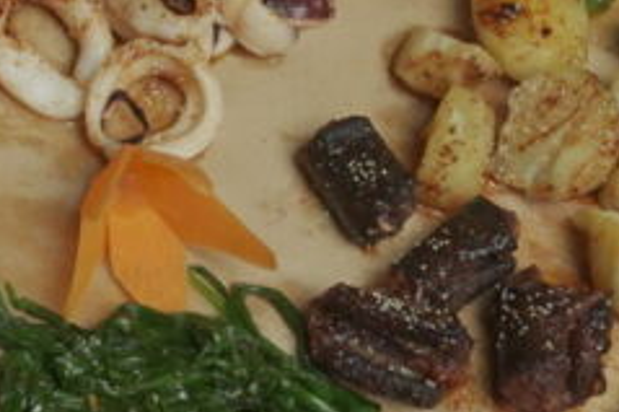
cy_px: 157
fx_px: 2285
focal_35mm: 133
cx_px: -65
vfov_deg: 10.3
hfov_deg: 15.0
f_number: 4.5
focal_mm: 31
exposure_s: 1/100
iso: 800
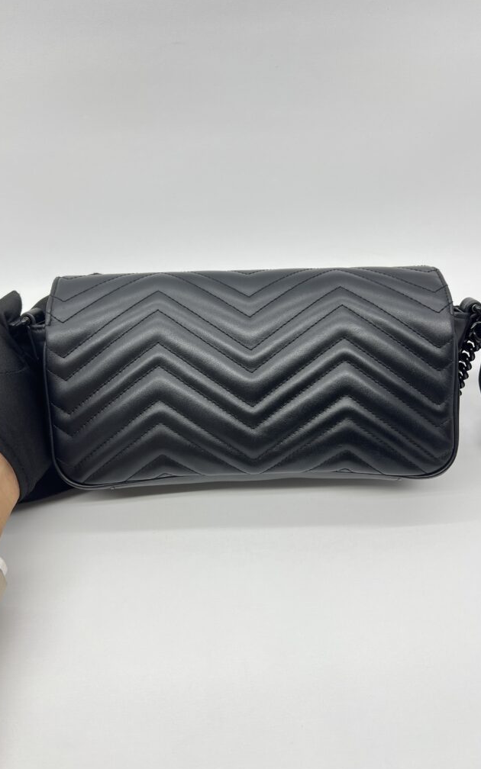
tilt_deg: -42.5
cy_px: 382
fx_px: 587
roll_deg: +2.0
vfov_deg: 66.5
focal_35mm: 28
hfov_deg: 44.5
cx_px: 238
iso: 32
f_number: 1.5
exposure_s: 1/100
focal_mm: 5.7
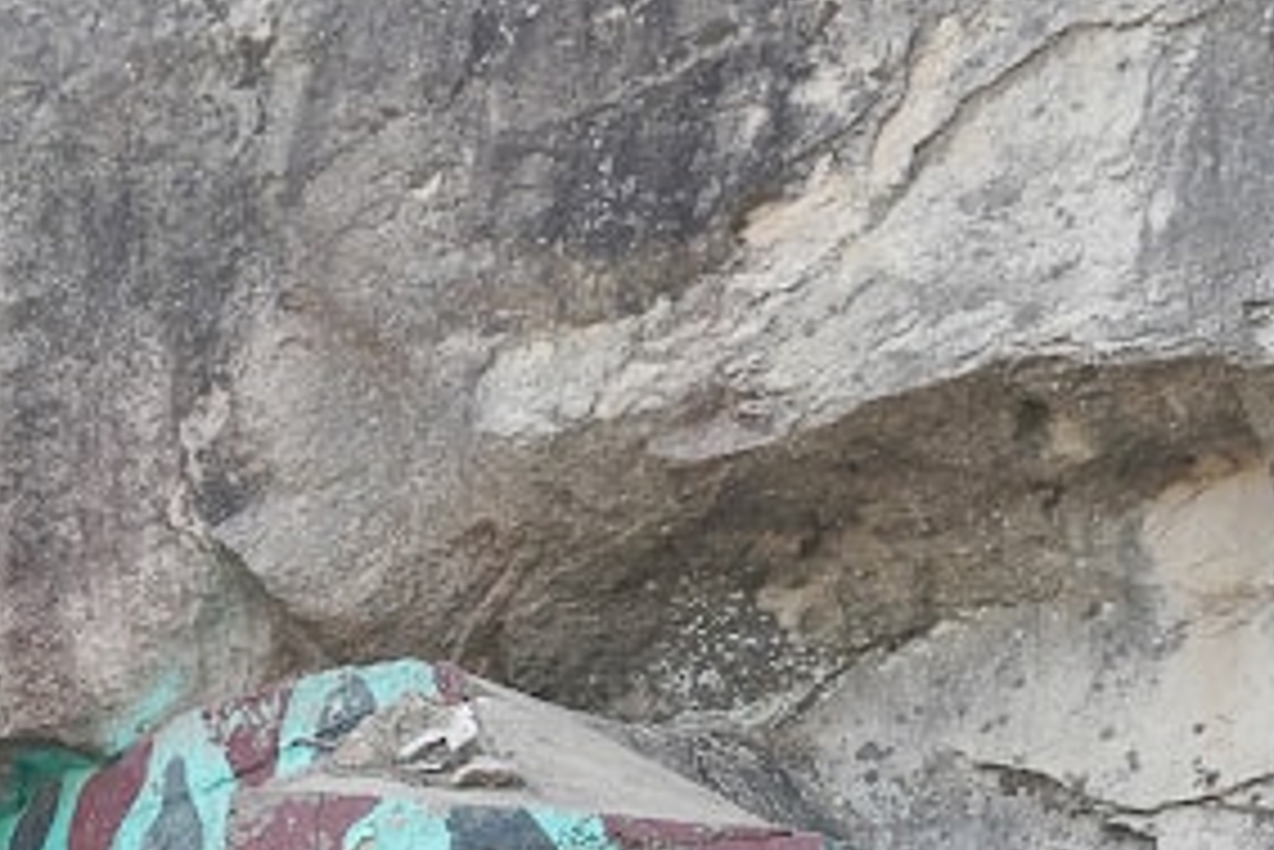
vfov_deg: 6.9
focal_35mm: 195
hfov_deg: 10.5
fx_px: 6904
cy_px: 1610
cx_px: 374
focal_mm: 46
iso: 320
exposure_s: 1/160
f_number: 4
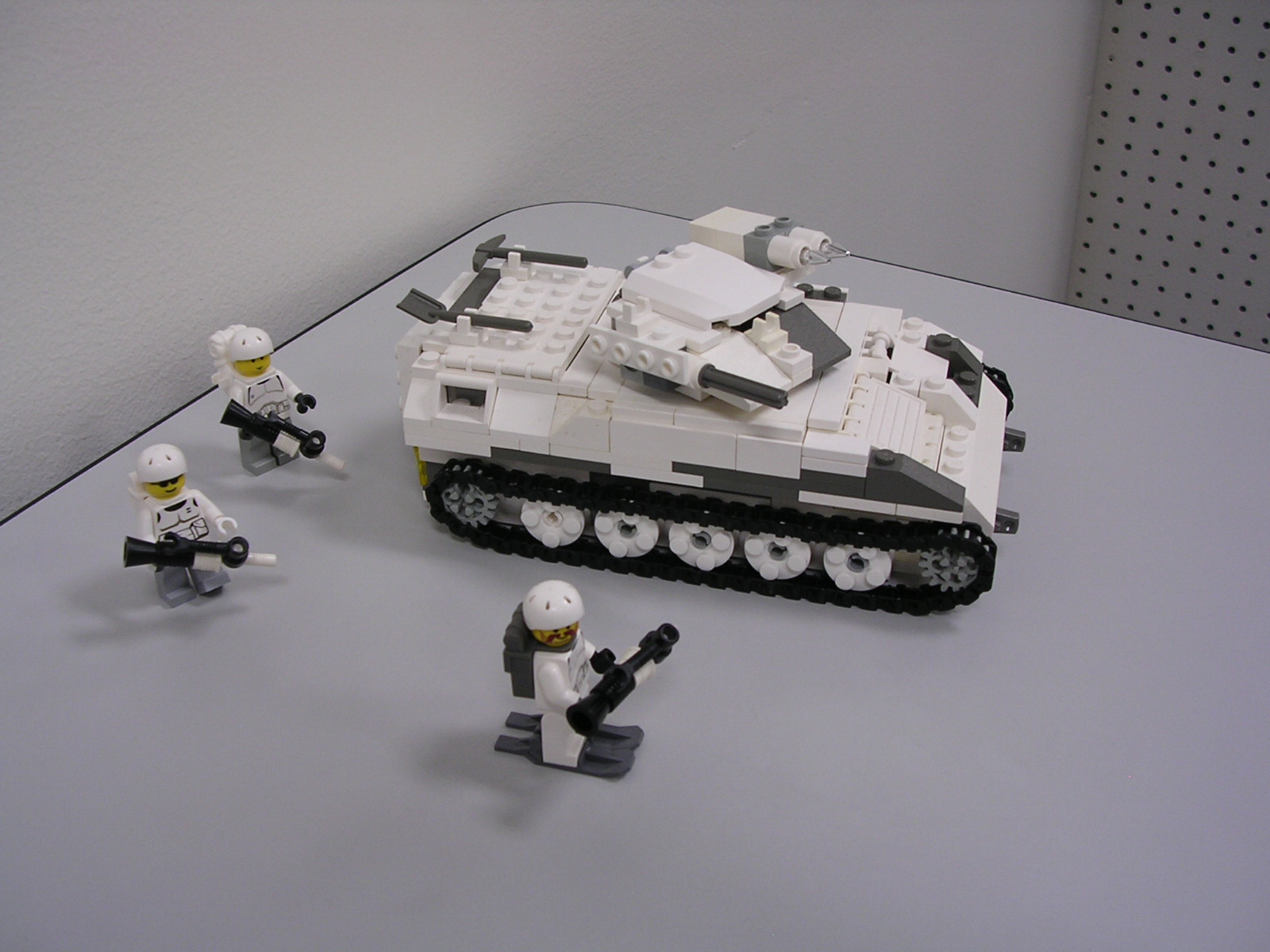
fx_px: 1394
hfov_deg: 49.0
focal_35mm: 38
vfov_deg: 37.7
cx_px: 635
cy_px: 476
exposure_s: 1/9.4
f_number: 2.8
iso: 100
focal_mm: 5.8
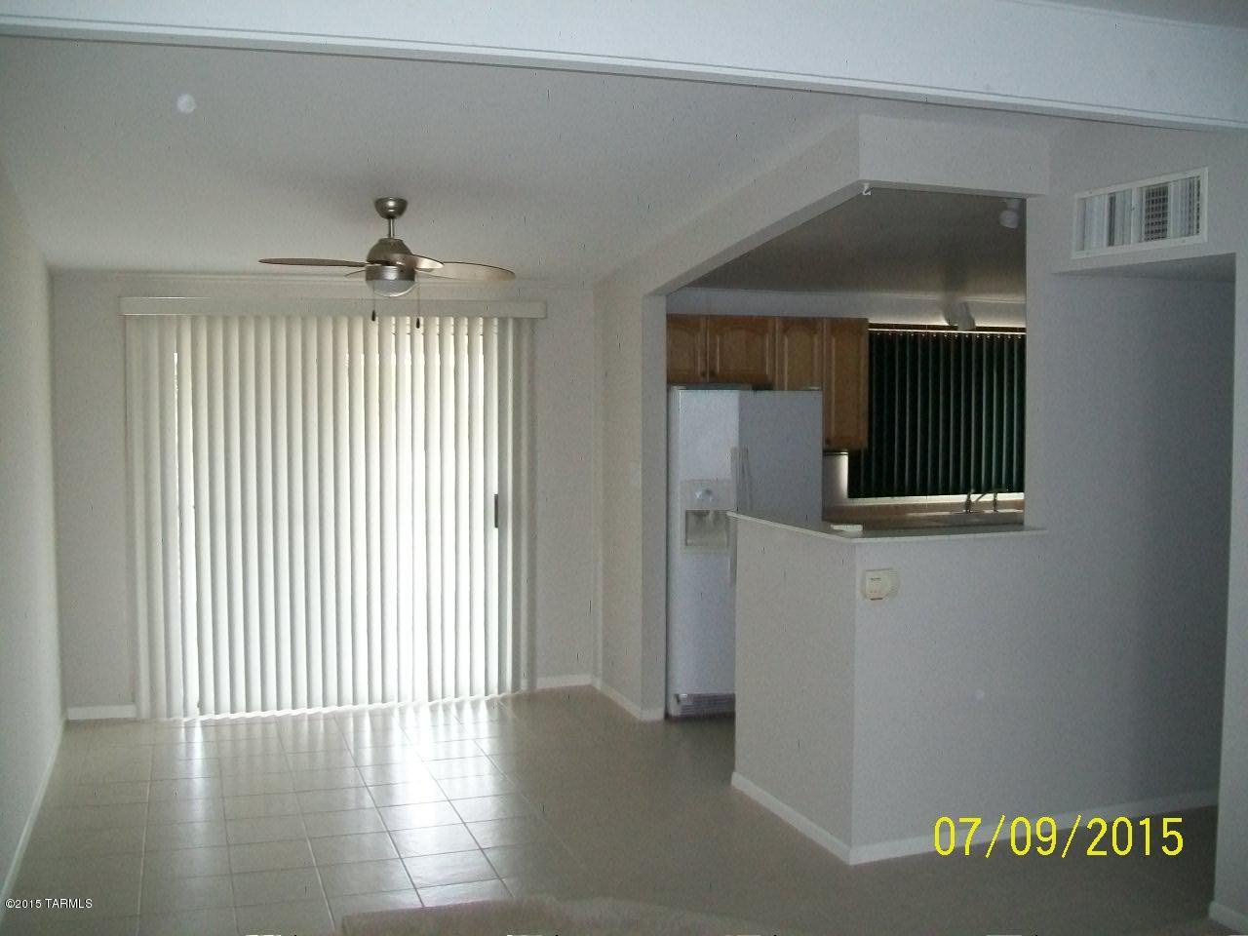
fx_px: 1226
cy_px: 468
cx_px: 624
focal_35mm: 34
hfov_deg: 54.0
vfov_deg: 41.8
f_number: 2.7
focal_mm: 6.1
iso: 160
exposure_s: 1/60
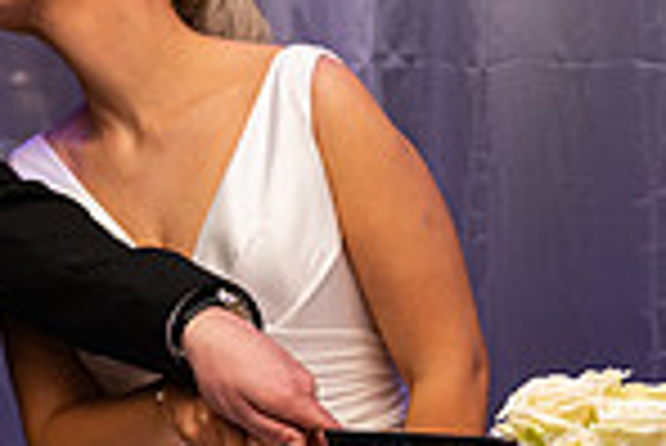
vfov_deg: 12.4
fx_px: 2037
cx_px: 315
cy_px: 390
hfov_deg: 18.6
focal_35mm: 110
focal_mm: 28
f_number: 3.5
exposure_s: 1/160
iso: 640
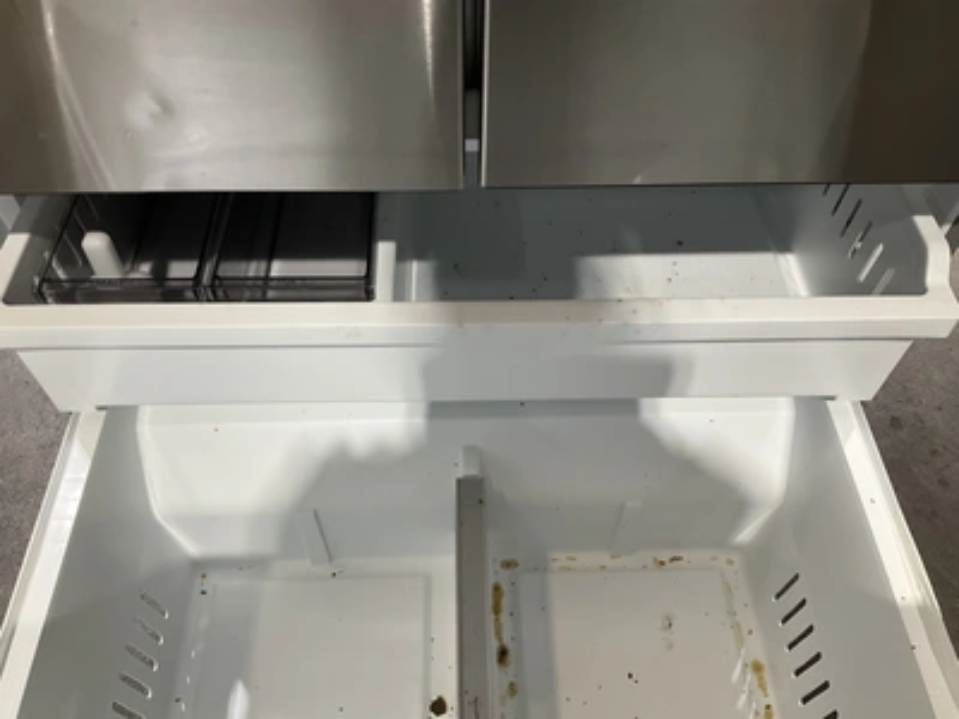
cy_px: 360
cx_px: 480
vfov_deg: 48.2
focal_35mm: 29
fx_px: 803
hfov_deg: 61.7
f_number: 1.8
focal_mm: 3
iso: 80
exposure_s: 1/60
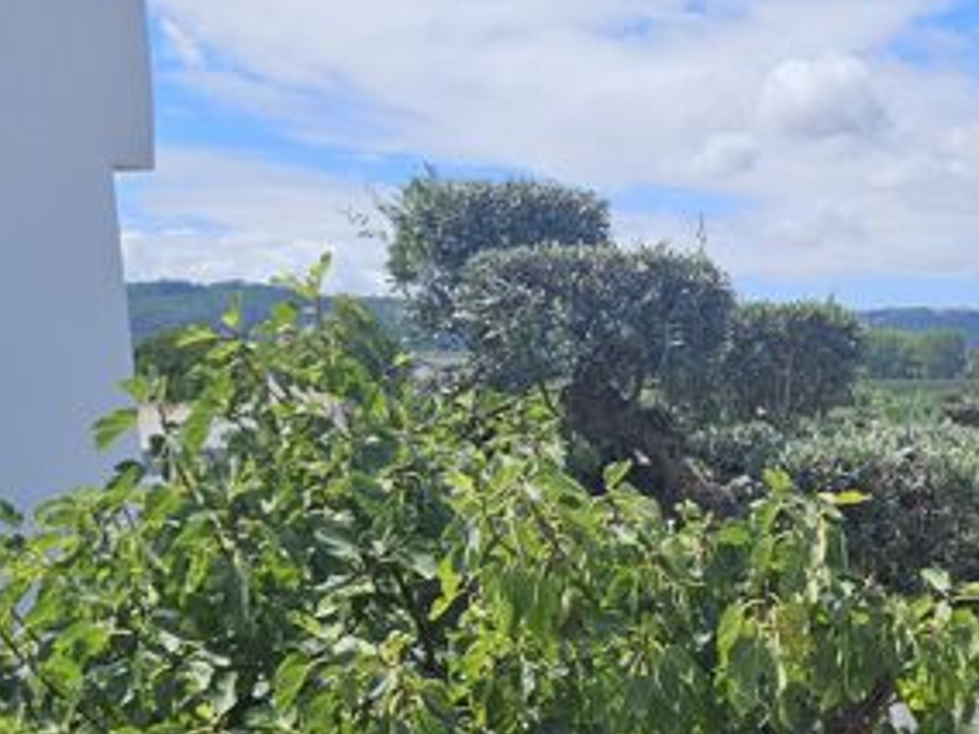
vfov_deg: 24.7
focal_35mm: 57
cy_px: 706
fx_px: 1612
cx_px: 929
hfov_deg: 31.7
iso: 25
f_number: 1.8
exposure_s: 1/1839
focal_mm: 5.4
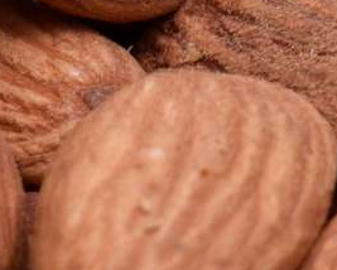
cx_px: -29
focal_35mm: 808
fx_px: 8065
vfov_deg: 1.9
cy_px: 446
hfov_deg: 2.4
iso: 320
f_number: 11
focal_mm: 120
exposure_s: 1/125
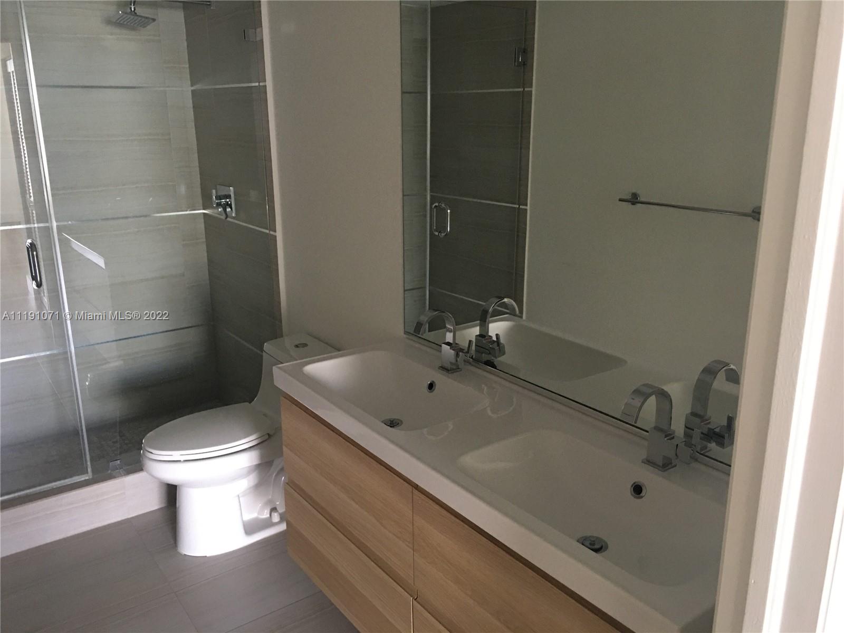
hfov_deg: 61.7
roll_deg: -0.2
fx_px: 707
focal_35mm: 29
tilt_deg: -14.6
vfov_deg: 48.2
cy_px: 316
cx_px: 422
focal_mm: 4.15
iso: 100
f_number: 2.2
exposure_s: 1/8
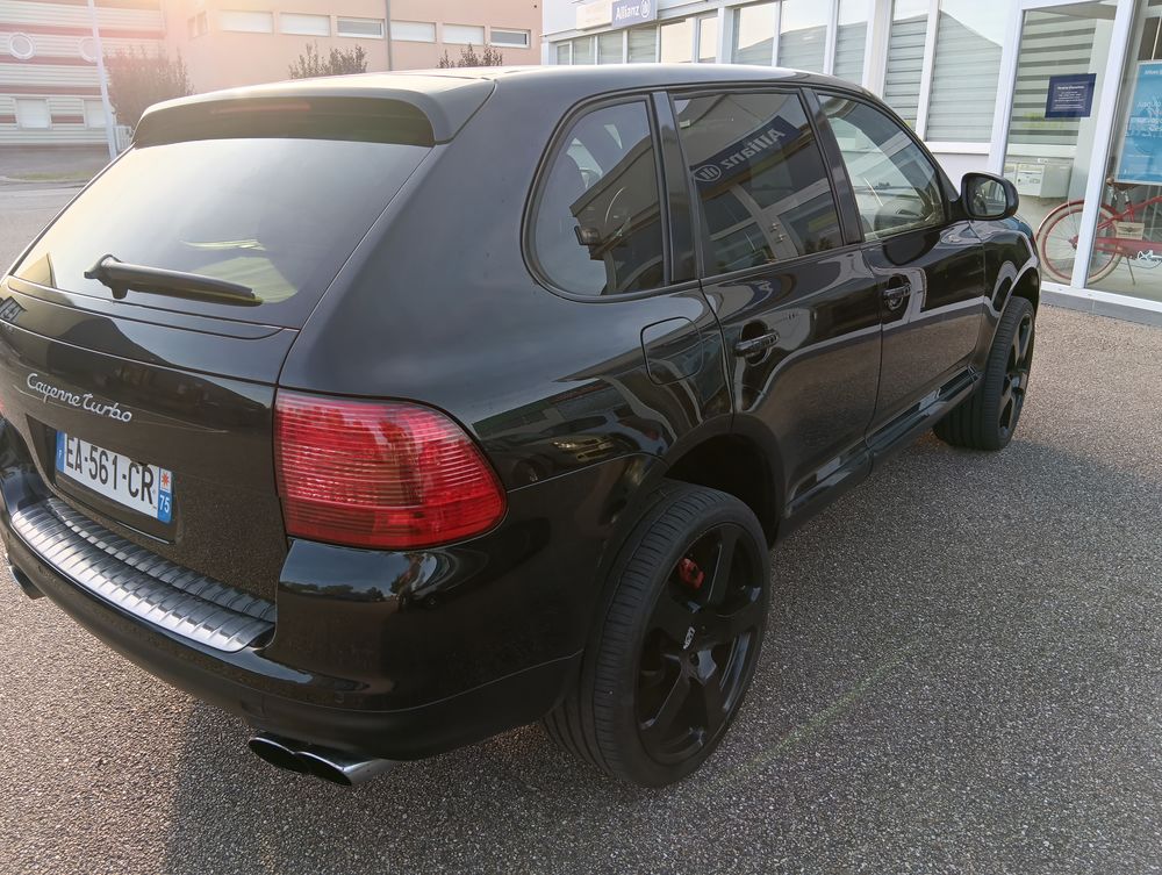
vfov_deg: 53.2
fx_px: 874
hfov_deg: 67.2
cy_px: 438
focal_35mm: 26
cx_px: 581
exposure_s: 1/100
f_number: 1.8
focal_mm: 3.96
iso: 97
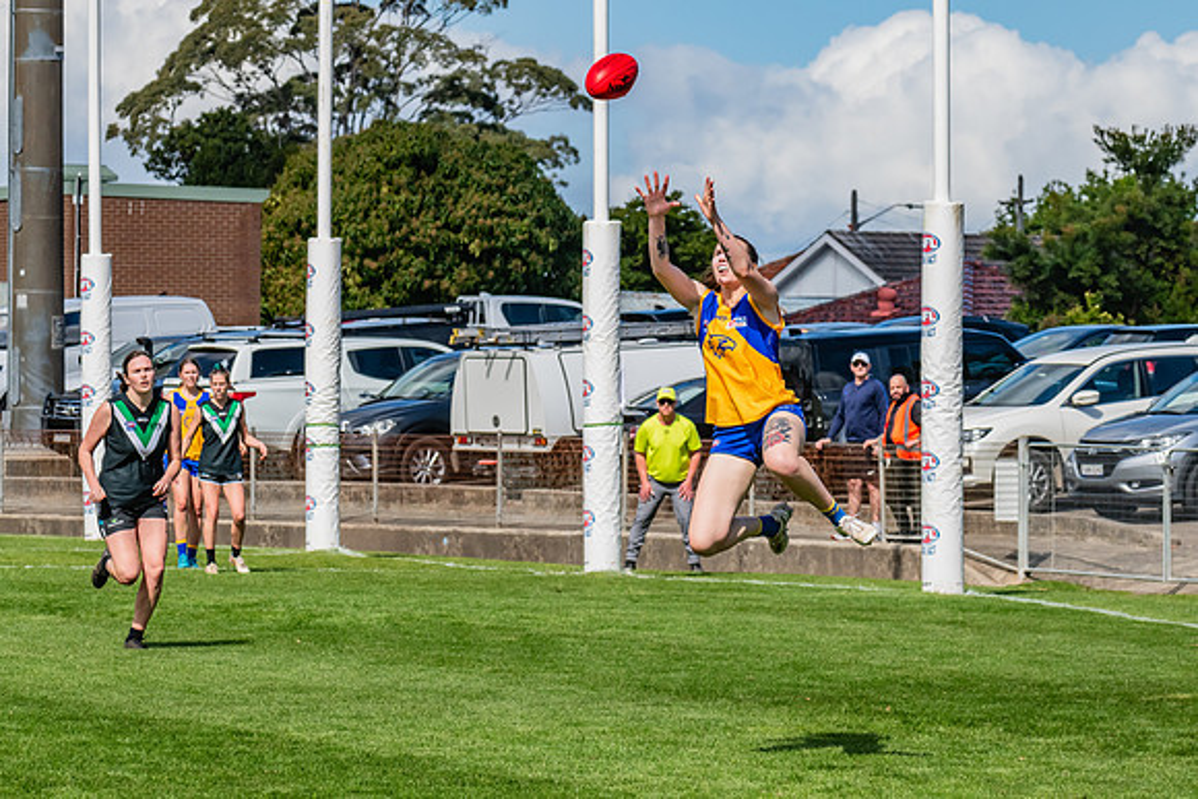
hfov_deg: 10.4
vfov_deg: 6.9
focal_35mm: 198
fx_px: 6604
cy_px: 432
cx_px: 684
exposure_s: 1/1600
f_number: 13
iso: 800
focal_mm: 170
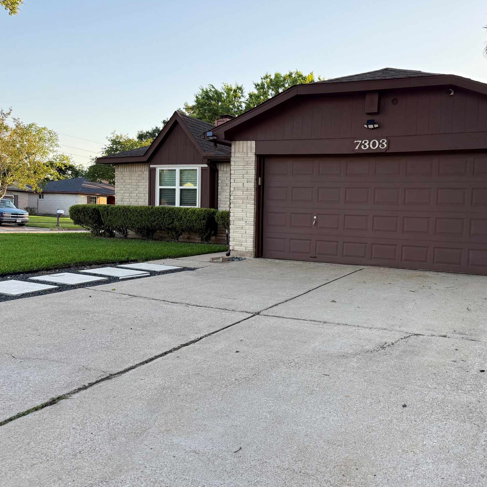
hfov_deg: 54.3
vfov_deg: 55.6
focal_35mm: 29
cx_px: 331
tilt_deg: -2.2
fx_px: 462
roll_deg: -2.1
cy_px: 241
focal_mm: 6.76
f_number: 1.78
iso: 100
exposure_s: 1/476
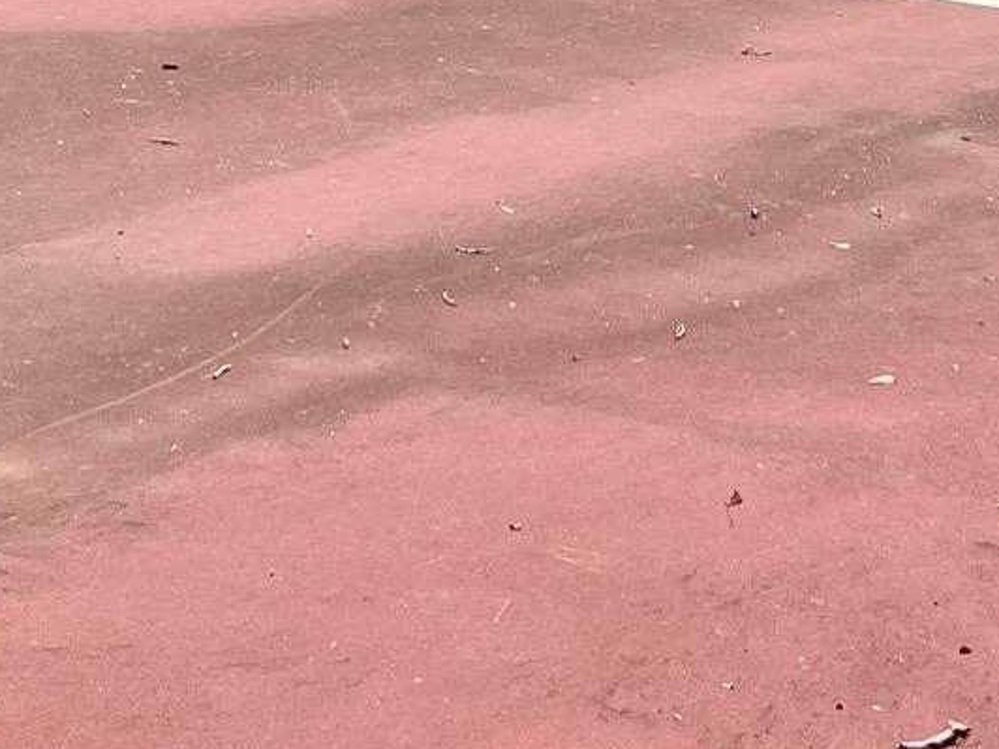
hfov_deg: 19.6
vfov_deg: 13.1
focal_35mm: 100
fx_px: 2886
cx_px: 516
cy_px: -672
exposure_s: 1/1183
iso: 50
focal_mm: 5.7
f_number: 1.5
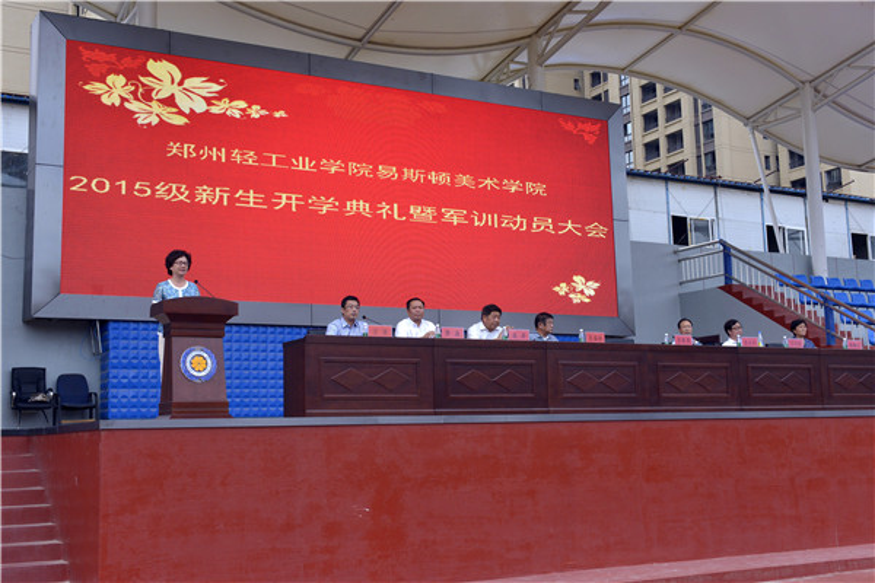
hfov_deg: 44.5
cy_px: 292
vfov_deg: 30.5
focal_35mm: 44
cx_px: 438
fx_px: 1069
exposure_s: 1/500
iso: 1000
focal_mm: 44
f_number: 11
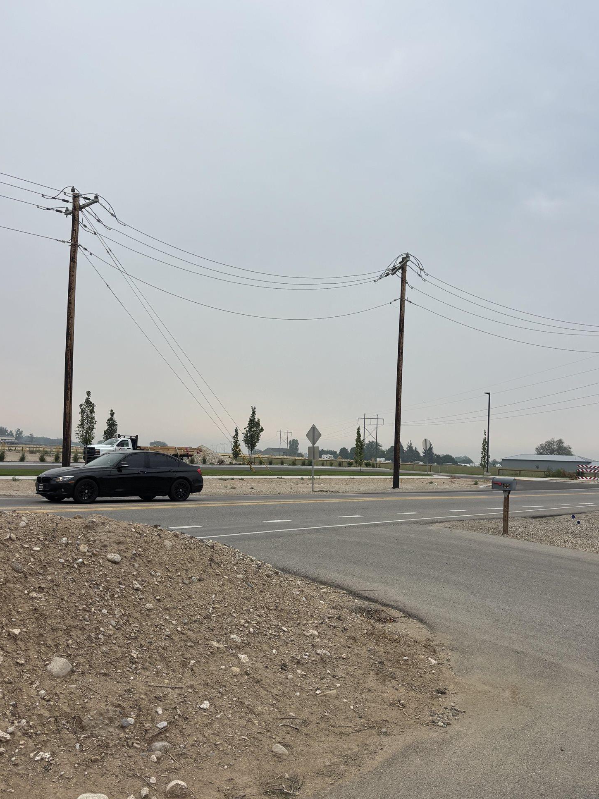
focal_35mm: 31
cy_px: 443
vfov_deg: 58.2
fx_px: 715
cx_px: 336
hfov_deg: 45.4
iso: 50
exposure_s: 1/1845
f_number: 1.6
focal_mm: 5.96
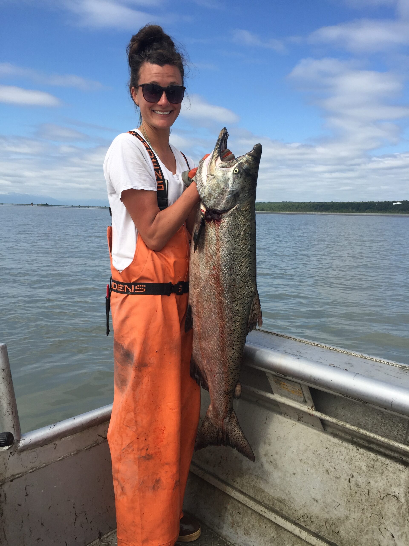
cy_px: 273
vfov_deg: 61.7
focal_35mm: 29
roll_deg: -0.5
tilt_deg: -6.8
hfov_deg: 48.2
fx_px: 457
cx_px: 204
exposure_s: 1/2198
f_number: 2.2
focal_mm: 4.15
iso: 32
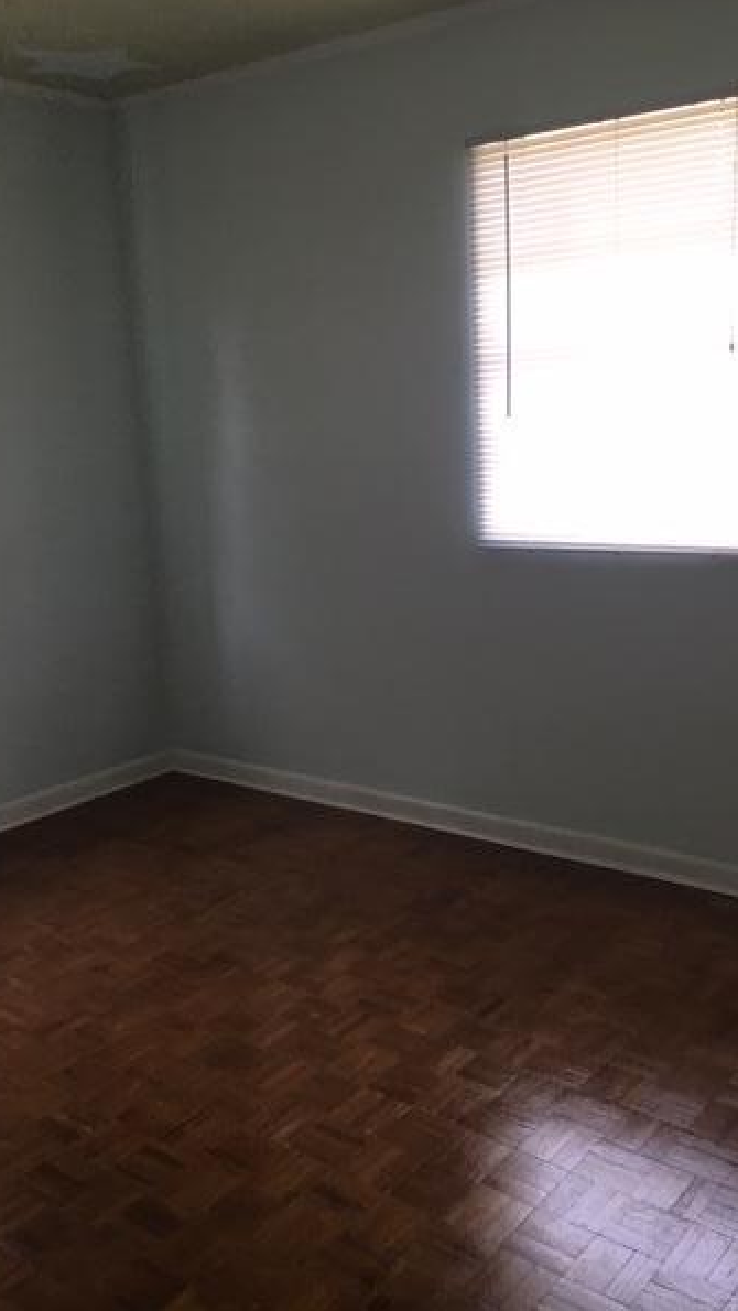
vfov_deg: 58.0
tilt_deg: -12.4
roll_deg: +2.2
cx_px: 394
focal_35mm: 34
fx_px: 1182
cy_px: 643
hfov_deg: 34.7
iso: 32
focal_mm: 4.15
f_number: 2.2
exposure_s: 1/30
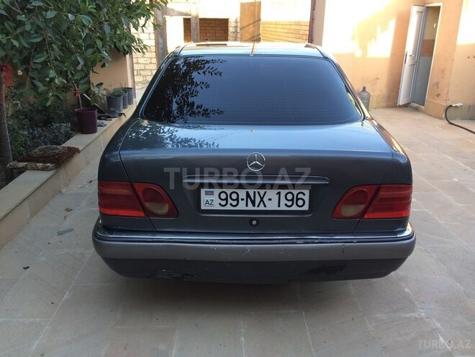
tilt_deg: -20.1
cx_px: 238
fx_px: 398
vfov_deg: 48.2
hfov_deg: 61.7
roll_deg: -0.5
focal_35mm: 29
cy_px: 178
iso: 32
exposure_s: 1/124
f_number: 2.2
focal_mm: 4.15
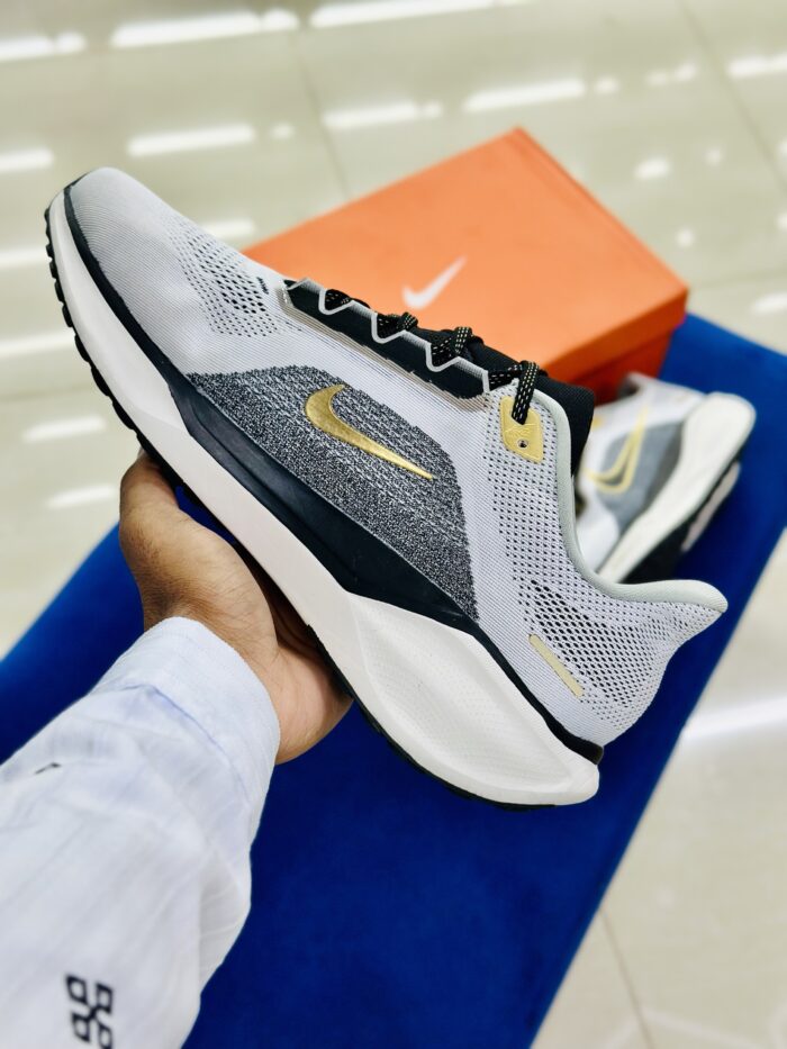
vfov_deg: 39.7
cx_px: 394
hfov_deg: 30.3
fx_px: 1455
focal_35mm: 48
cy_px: 524
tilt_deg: -55.7
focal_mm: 6.86
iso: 64
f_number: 1.78
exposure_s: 1/119
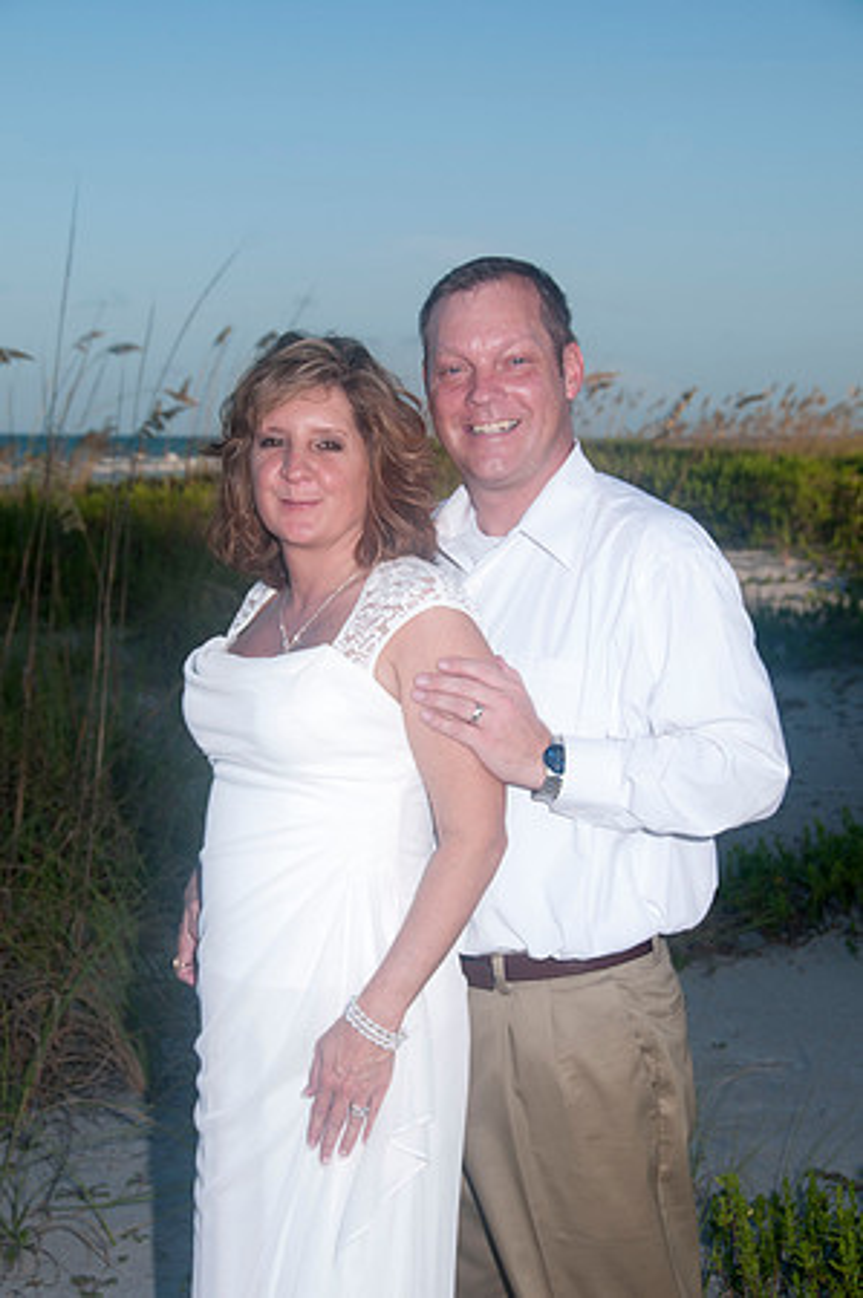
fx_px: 2595
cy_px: 649
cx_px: 432
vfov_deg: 28.1
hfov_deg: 18.9
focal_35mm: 72
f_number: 8
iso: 100
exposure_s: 1/250
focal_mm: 48
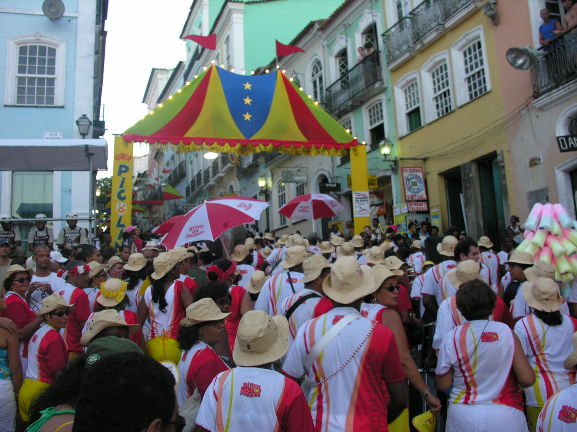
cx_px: 288
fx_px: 583
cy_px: 216
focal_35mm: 35
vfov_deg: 40.7
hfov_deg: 52.6
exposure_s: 1/51.5
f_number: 3.2
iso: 50
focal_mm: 8.9
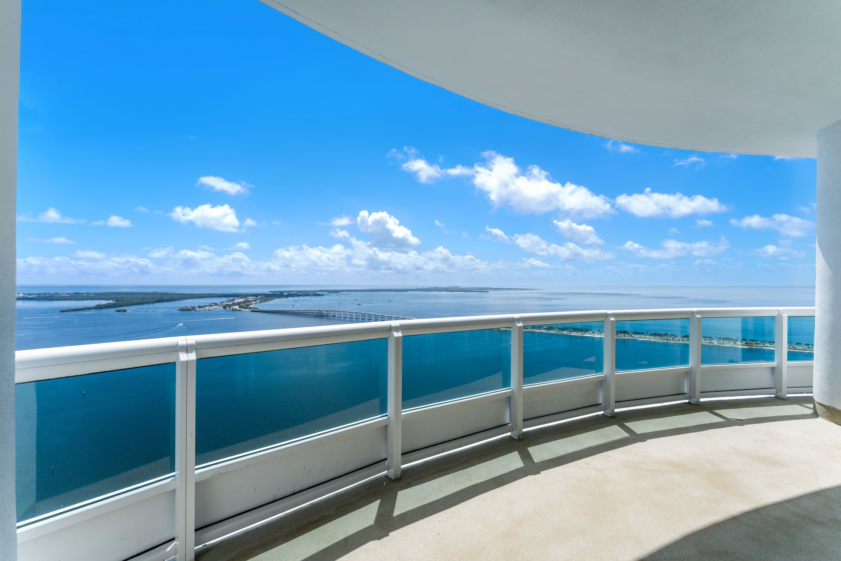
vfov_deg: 81.2
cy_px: 280
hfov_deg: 104.3
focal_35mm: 14
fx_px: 327
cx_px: 420
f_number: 10
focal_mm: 14
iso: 320
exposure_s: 1/500
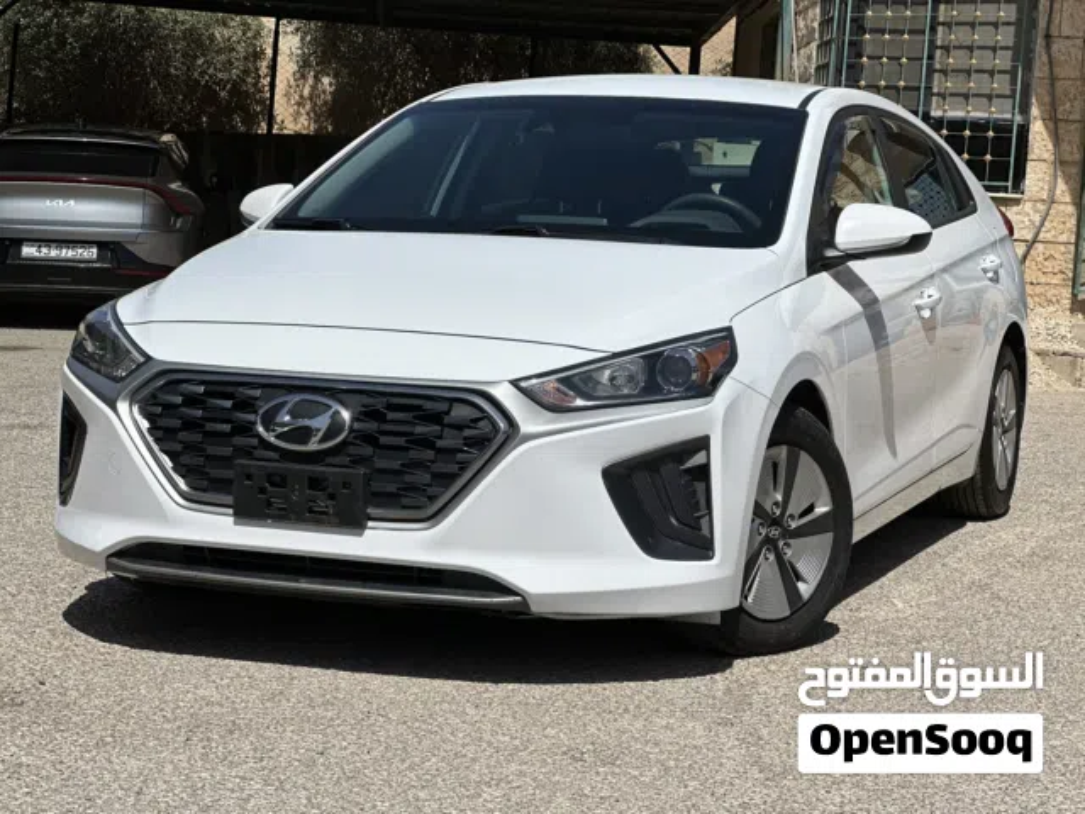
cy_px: 407
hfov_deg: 25.3
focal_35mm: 77
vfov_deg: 19.1
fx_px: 2413
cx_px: 542
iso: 32
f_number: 2.8
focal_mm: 9
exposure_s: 1/1908
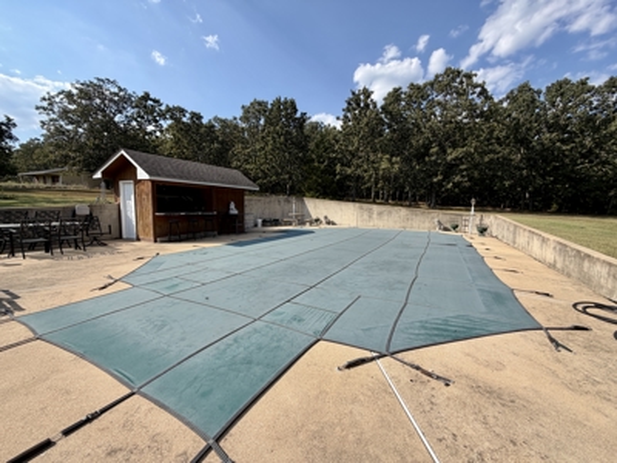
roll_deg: -0.6
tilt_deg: -7.3
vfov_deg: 85.7
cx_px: 308
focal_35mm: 14
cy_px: 232
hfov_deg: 102.1
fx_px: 250
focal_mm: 2.22
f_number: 2.2
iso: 20
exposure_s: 1/841
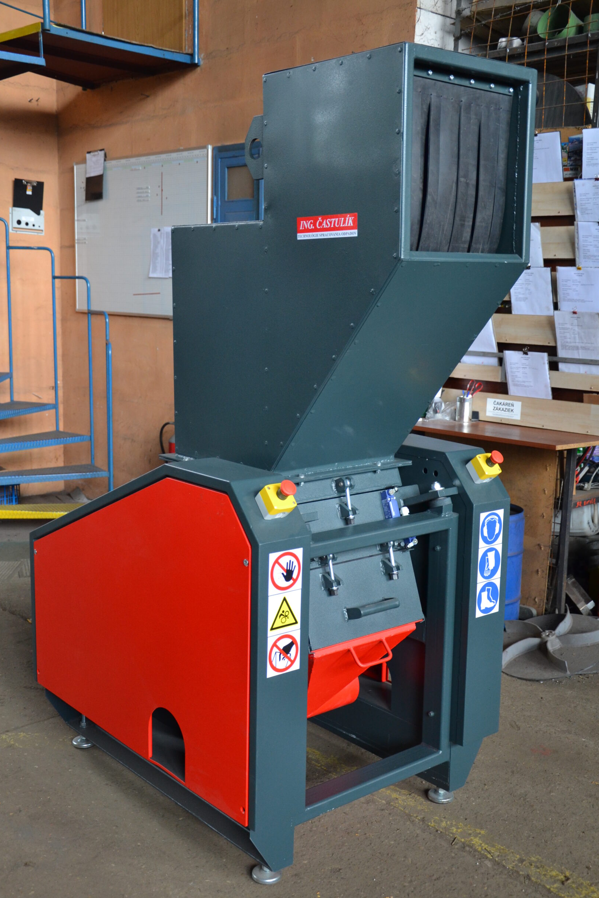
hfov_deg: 33.8
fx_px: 987
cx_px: 302
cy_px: 455
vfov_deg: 49.0
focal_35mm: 40
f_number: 4
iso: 800
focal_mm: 25
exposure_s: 1/60
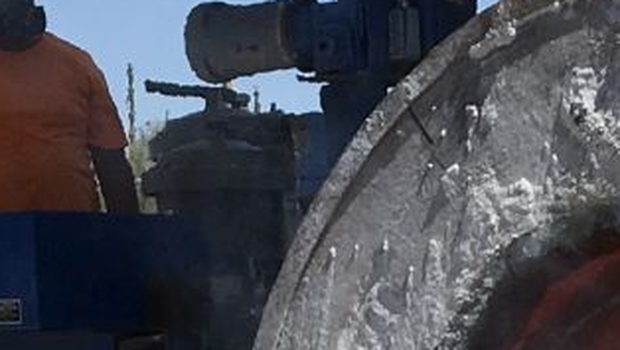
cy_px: 1032
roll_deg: +1.6
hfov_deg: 10.7
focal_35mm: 201
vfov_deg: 5.7
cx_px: 464
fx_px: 3306
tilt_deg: -10.5
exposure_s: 1/2959
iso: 25
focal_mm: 4.15
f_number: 2.2
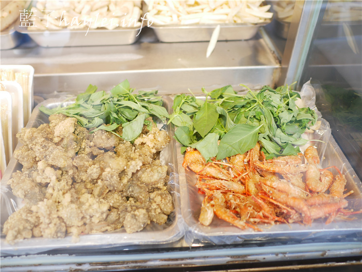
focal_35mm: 30
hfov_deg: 60.0
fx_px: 314
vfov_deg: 46.8
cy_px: 136
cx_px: 181
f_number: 2
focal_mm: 15
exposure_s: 1/125
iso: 200
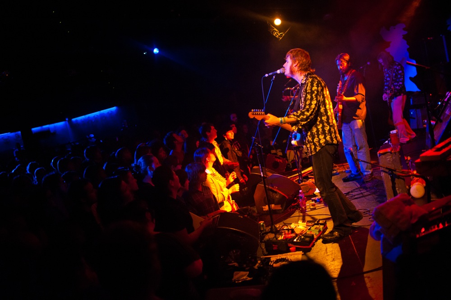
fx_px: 438
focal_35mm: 35
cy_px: 150
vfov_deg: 37.8
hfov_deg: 54.5
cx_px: 226
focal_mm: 35
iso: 4000
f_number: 2.2
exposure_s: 1/125
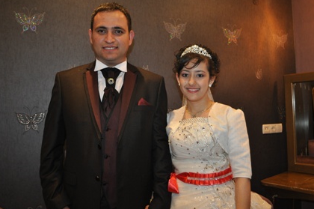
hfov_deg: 58.8
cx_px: 160
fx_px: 279
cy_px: 104
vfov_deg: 41.0
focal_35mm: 32
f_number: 3.8
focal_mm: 20
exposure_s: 1/60
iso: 800
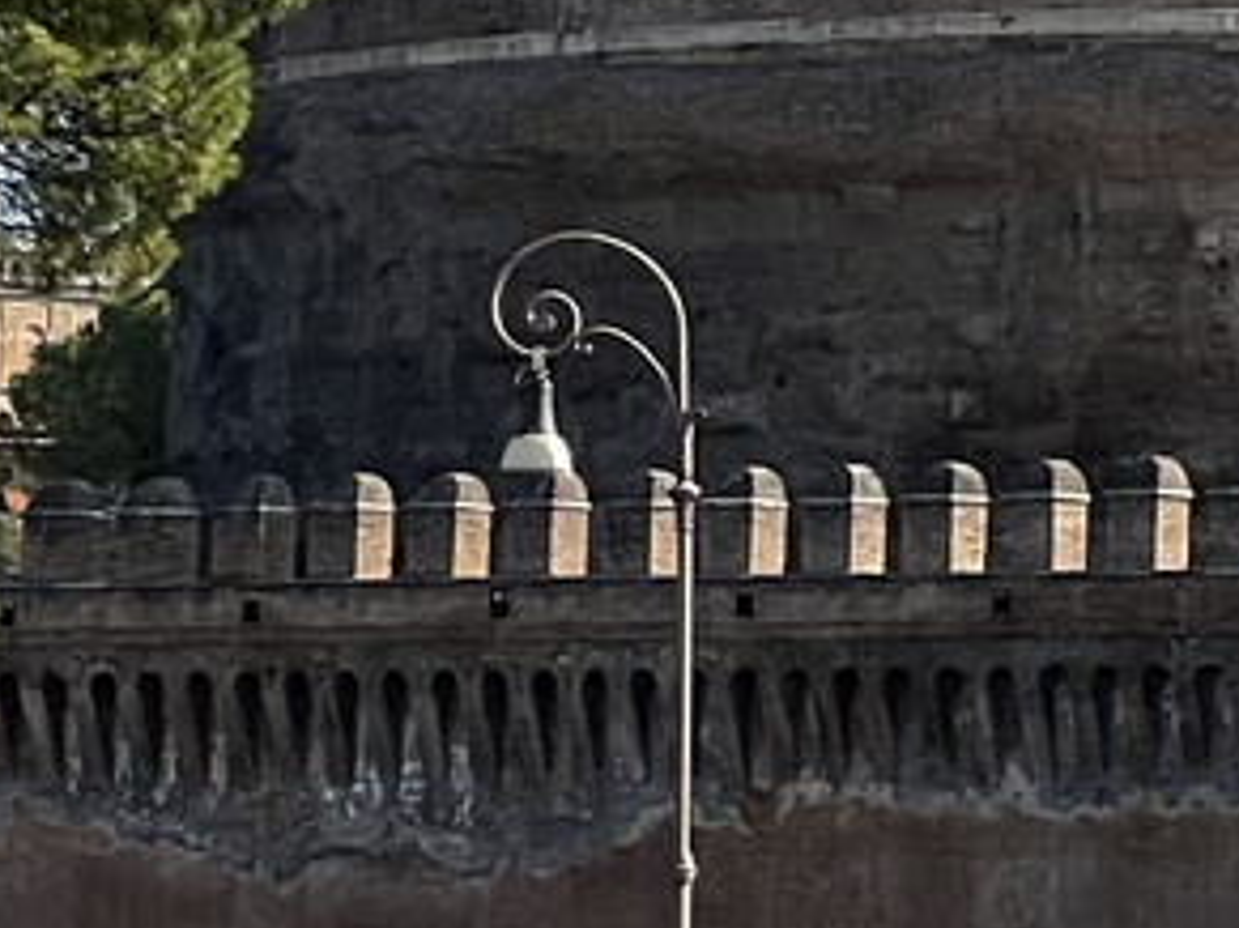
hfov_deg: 4.6
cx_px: 3010
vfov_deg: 3.5
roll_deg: -0.6
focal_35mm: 423
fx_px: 15134
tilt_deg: +4.2
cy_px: 145
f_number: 2.8
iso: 32
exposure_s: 1/847
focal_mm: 9
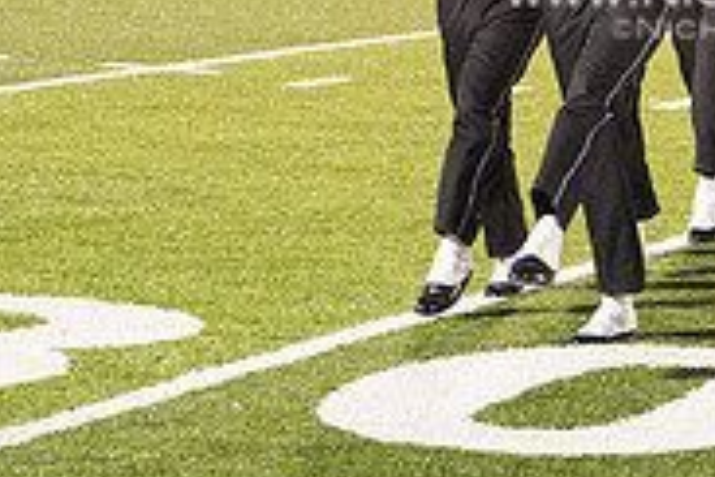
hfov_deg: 9.2
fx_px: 4409
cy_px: -147
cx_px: 774
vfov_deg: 6.1
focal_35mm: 222
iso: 5000
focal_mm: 70
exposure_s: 1/200
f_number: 5.6
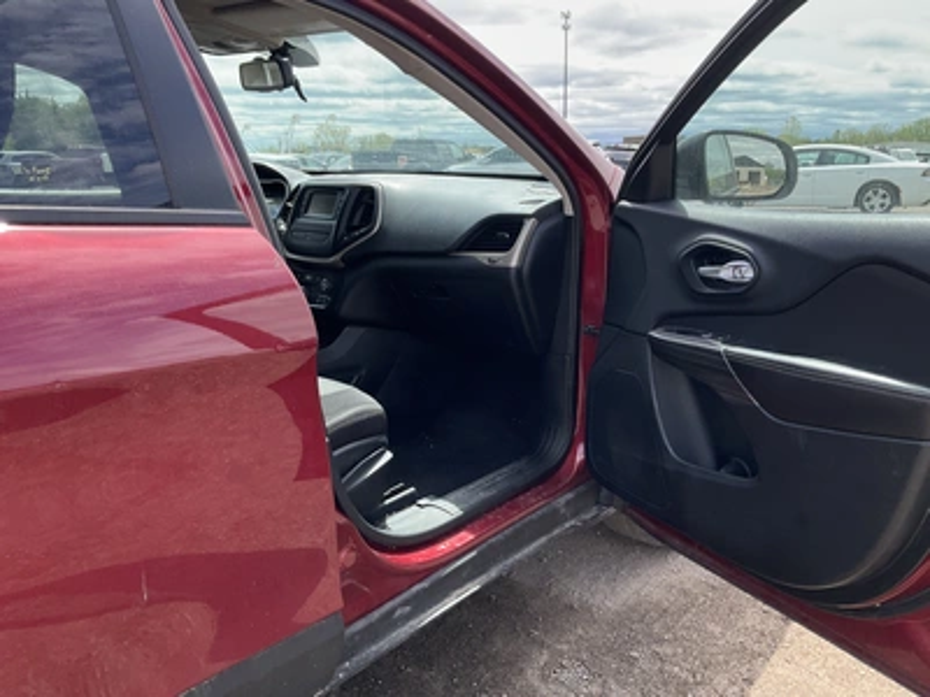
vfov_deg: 48.2
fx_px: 779
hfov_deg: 61.7
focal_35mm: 29
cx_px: 465
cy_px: 348
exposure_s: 1/545
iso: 25
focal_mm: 3
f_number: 1.8
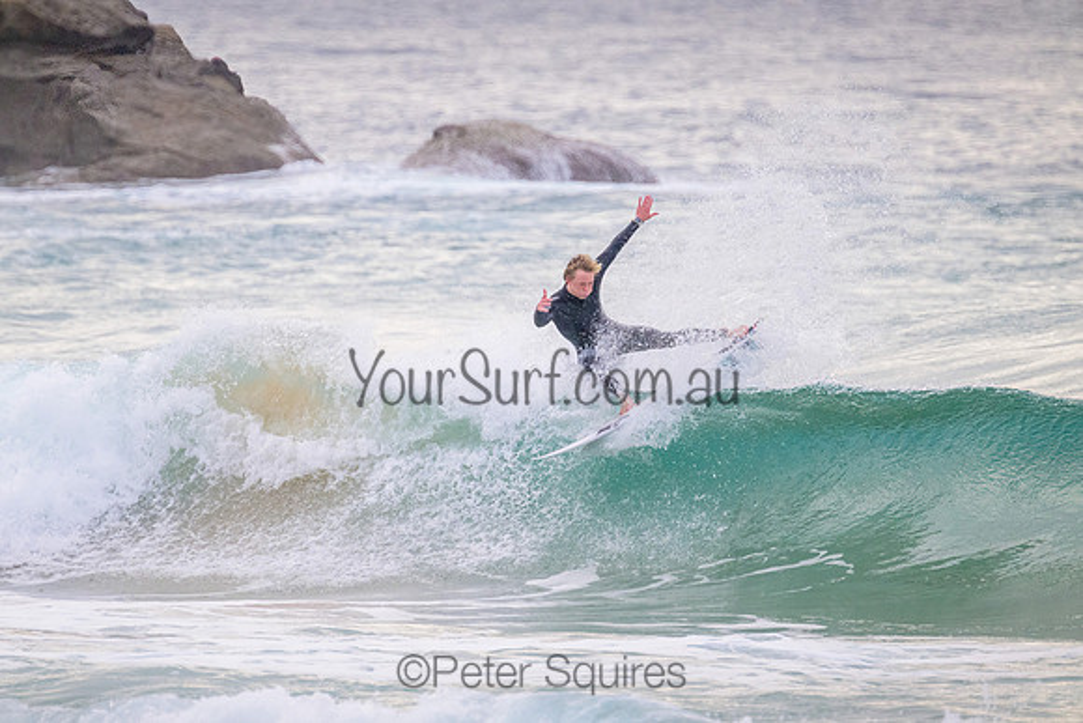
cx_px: 542
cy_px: 362
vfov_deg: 1.7
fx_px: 24071
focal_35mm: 800
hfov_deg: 2.6
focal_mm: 800
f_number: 11
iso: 2200
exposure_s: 1/1250
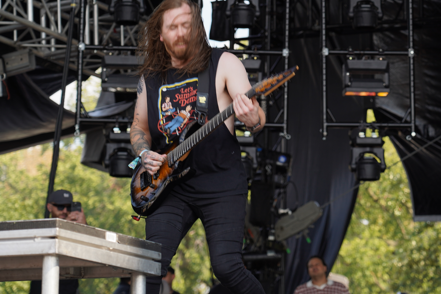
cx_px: 281
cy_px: 96
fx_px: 1862
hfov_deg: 13.5
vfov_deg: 9.0
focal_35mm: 152
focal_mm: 105
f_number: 5.6
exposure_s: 1/200
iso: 100
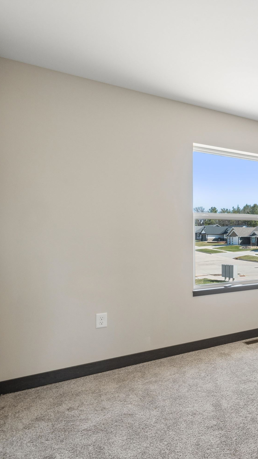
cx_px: 339
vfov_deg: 71.9
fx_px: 316
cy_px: 236
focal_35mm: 26
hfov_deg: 32.7
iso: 800
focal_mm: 16
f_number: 10
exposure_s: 1/50
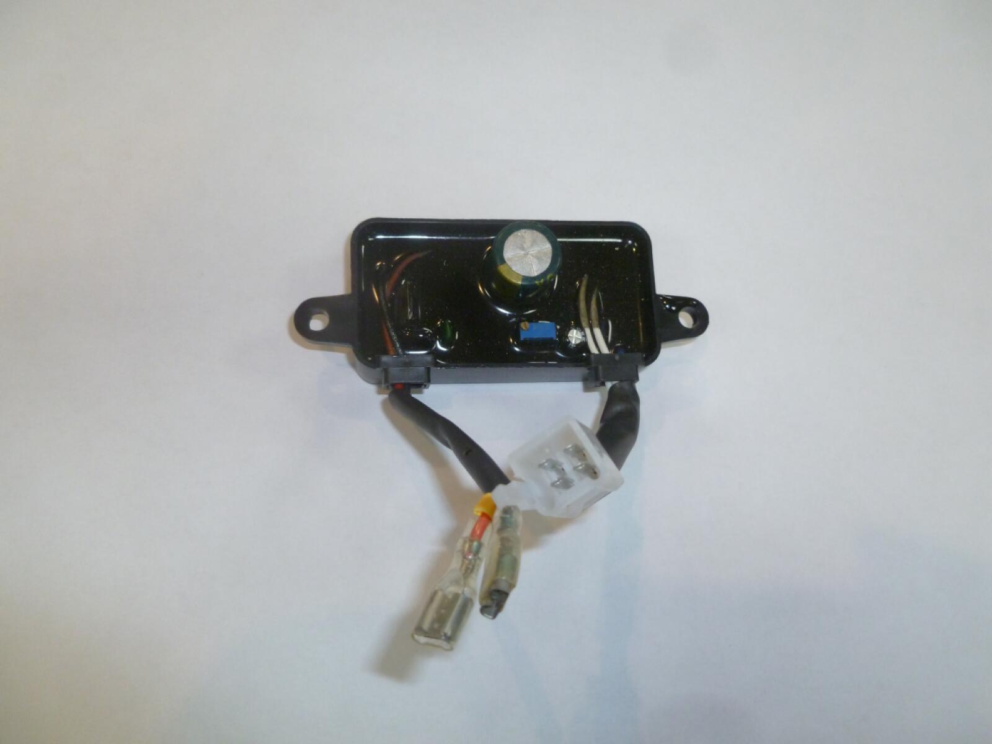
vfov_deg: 49.7
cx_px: 496
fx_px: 802
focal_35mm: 28
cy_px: 372
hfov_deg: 63.4
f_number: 3.3
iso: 200
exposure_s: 1/30
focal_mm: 5
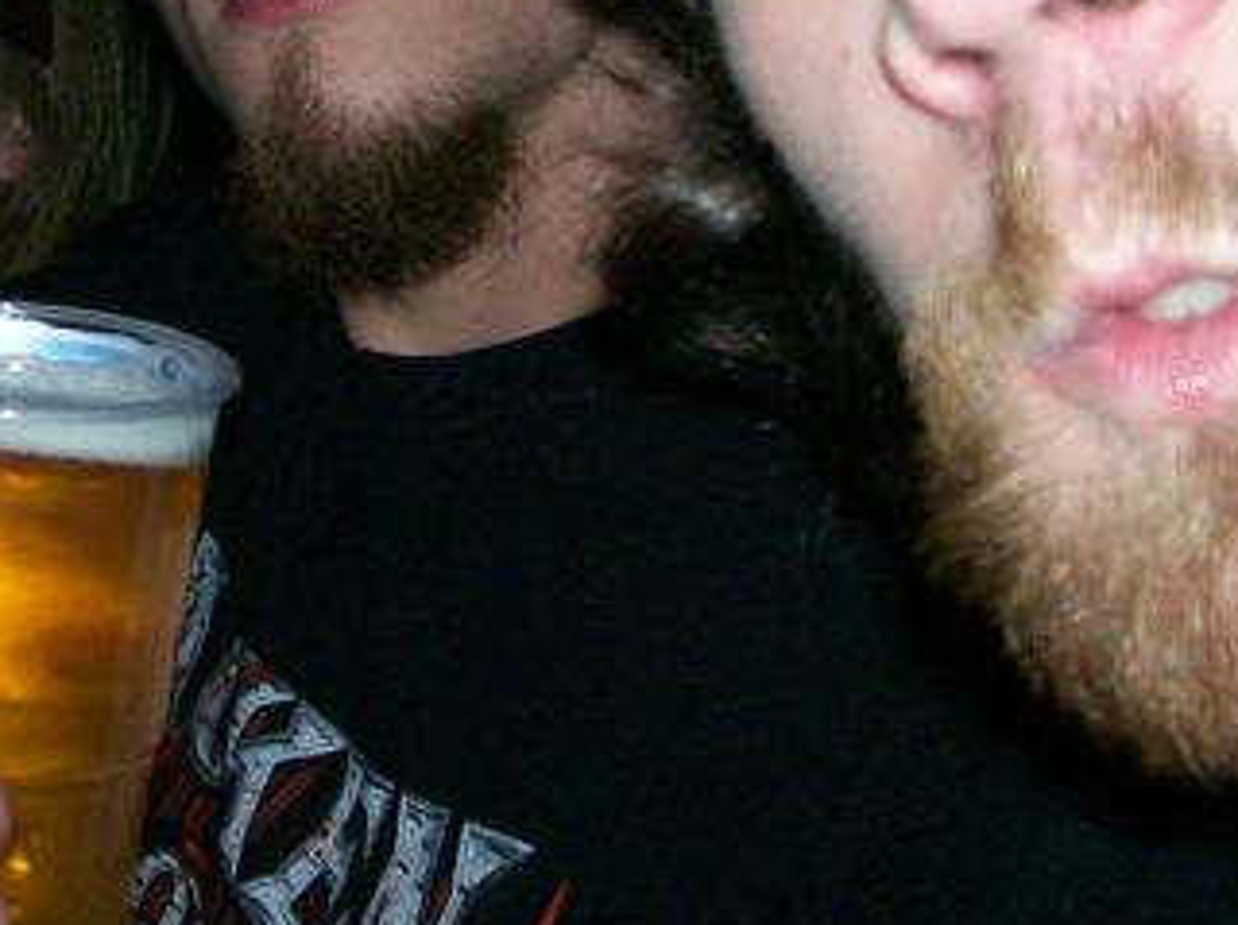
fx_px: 3214
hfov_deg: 21.5
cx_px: 213
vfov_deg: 16.2
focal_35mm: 90
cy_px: 116
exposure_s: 1/64
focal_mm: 6
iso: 140
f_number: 2.7
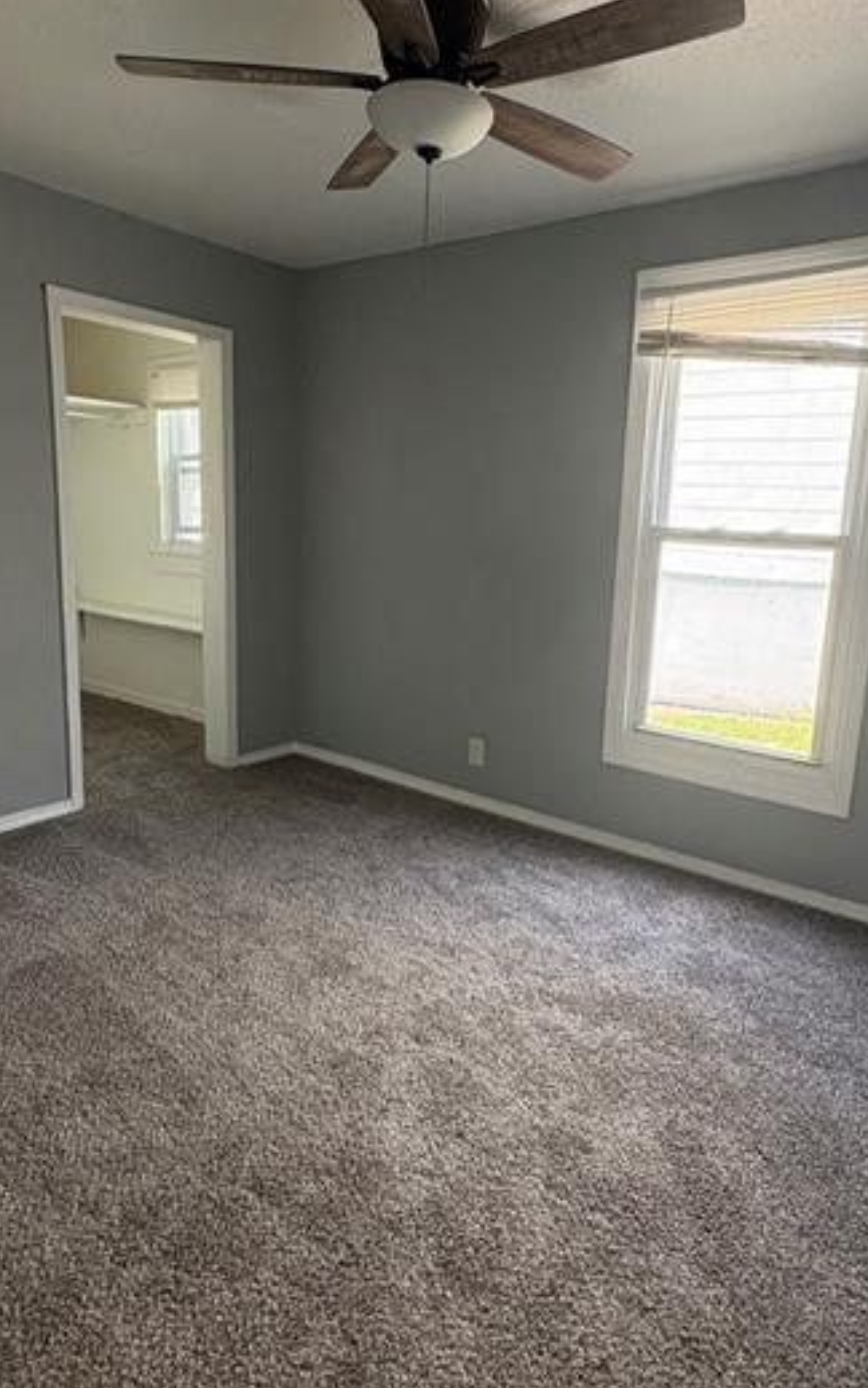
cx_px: 447
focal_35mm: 22
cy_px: 665
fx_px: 832
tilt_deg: -9.4
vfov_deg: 79.6
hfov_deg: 55.1
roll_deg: -2.6
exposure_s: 1/99
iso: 200
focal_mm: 2.22
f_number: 2.2
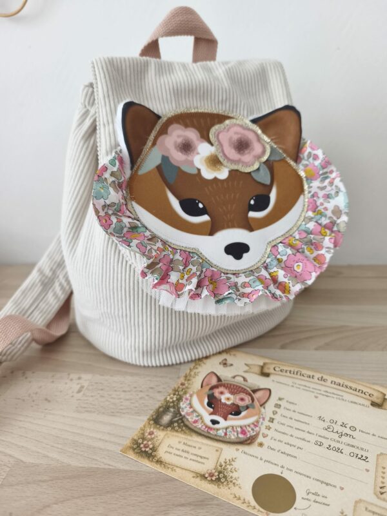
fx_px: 343
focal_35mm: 23
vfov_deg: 73.9
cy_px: 258
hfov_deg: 58.9
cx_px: 194
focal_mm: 6.18
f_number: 1.65
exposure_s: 1/50
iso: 1000
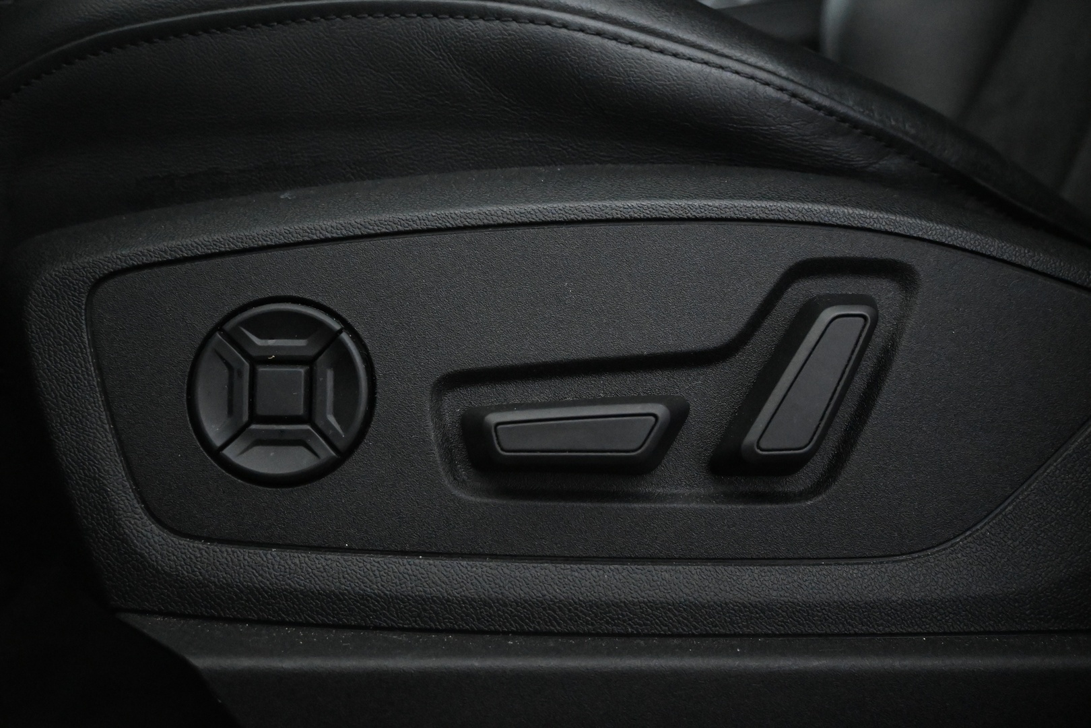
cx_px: 546
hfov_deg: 52.2
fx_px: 1114
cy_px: 364
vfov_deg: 36.2
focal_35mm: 37
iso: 7200
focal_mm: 24.5
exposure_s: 1/40
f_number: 4.2
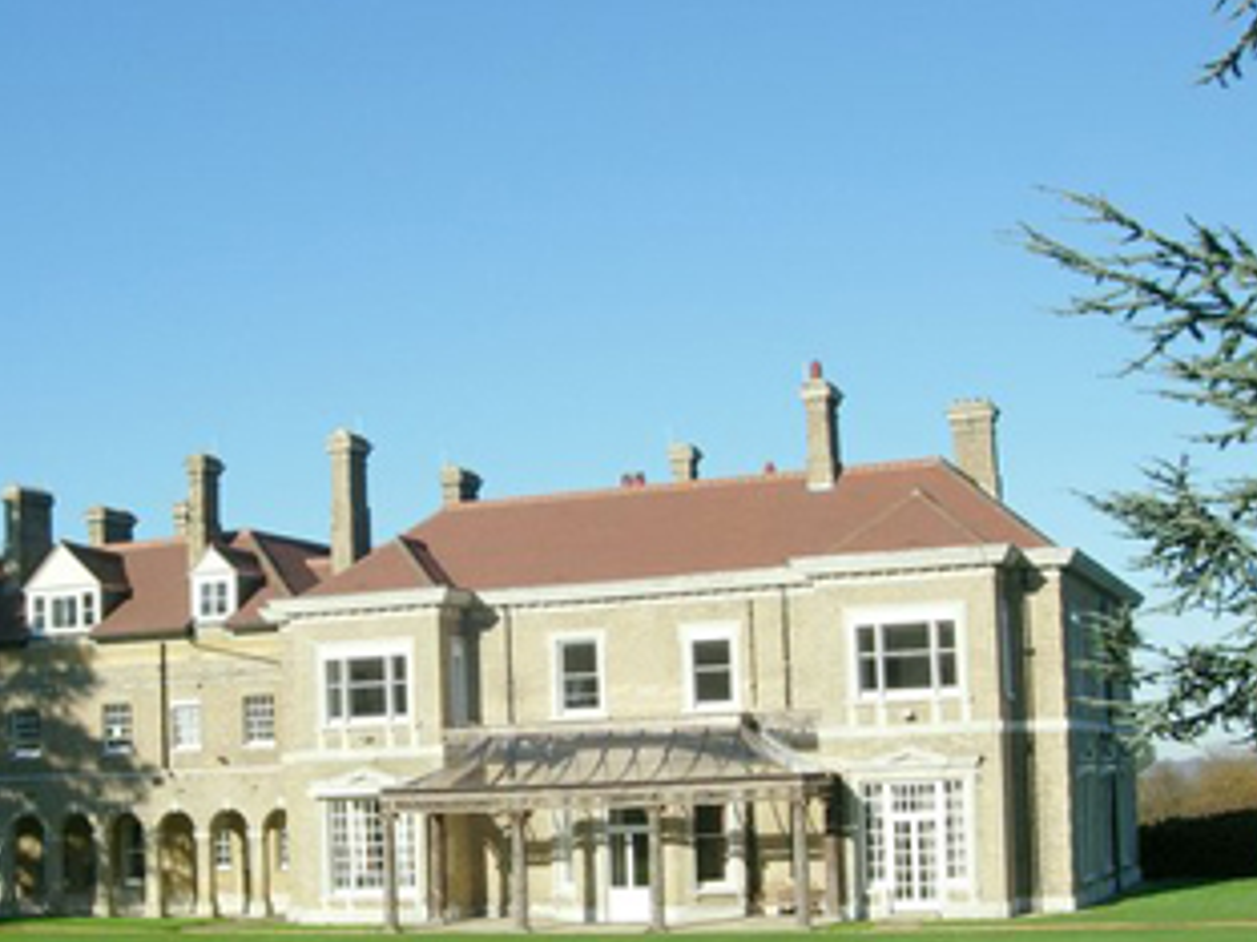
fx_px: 2034
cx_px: 459
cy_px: 686
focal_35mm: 56
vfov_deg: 25.8
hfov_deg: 34.1
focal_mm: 7.8
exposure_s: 1/683
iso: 64
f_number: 4.8
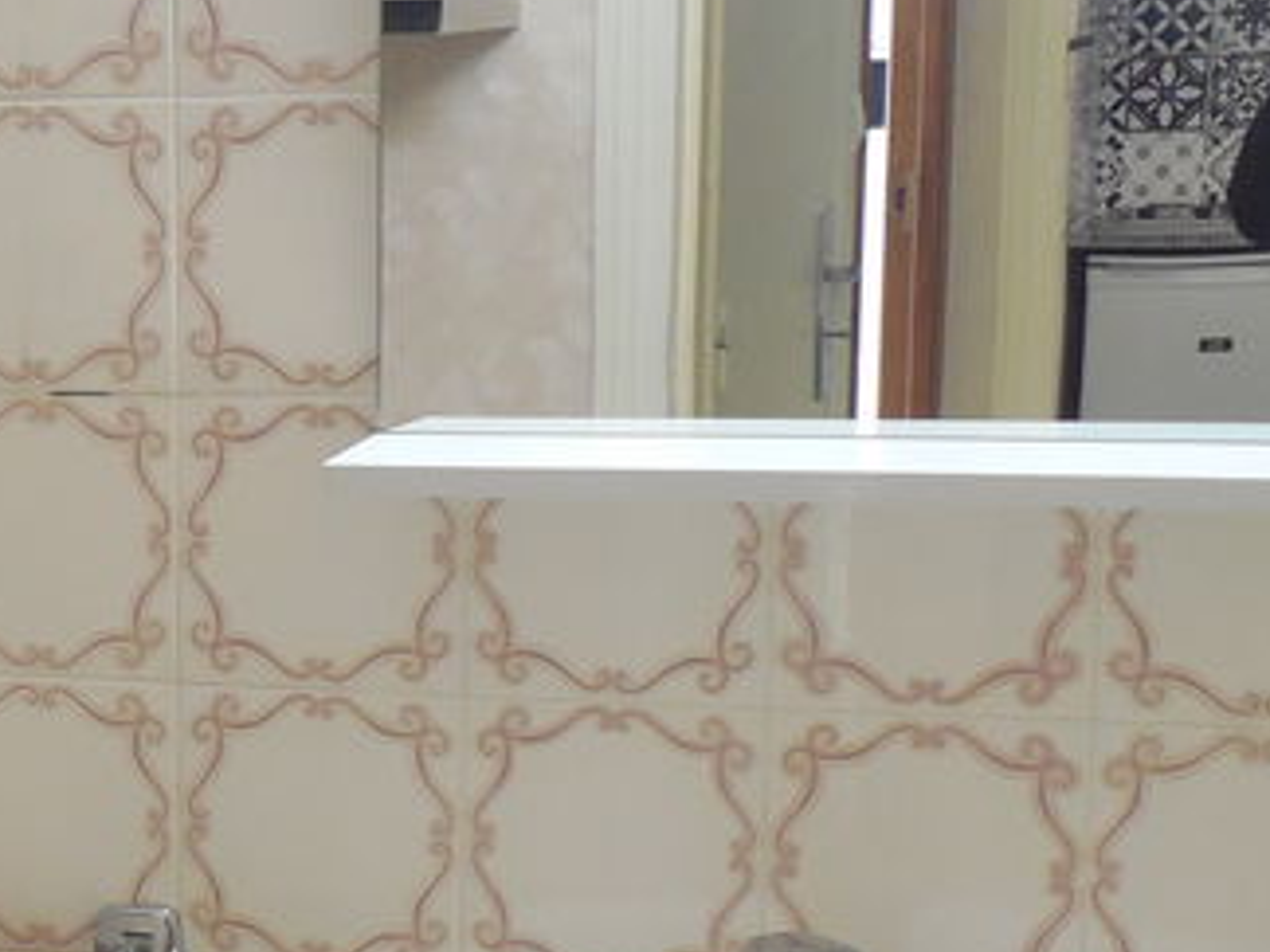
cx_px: -451
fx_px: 3962
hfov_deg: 17.0
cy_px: 874
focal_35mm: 108
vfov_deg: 13.6
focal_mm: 6.3
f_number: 3.7
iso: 320
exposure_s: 1/30
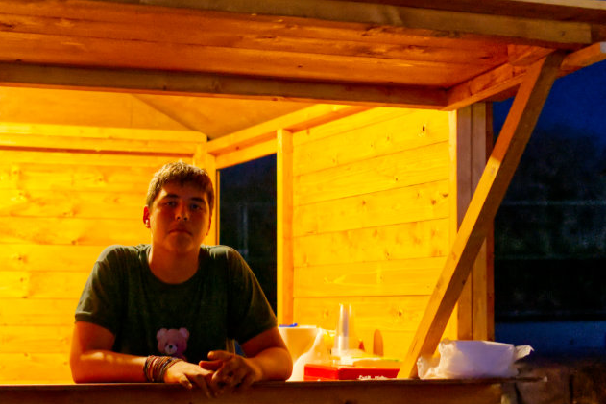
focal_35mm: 73
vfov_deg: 18.7
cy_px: 250
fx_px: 1229
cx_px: 132
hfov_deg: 27.2
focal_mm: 30
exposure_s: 1/160
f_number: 2.2
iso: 6400
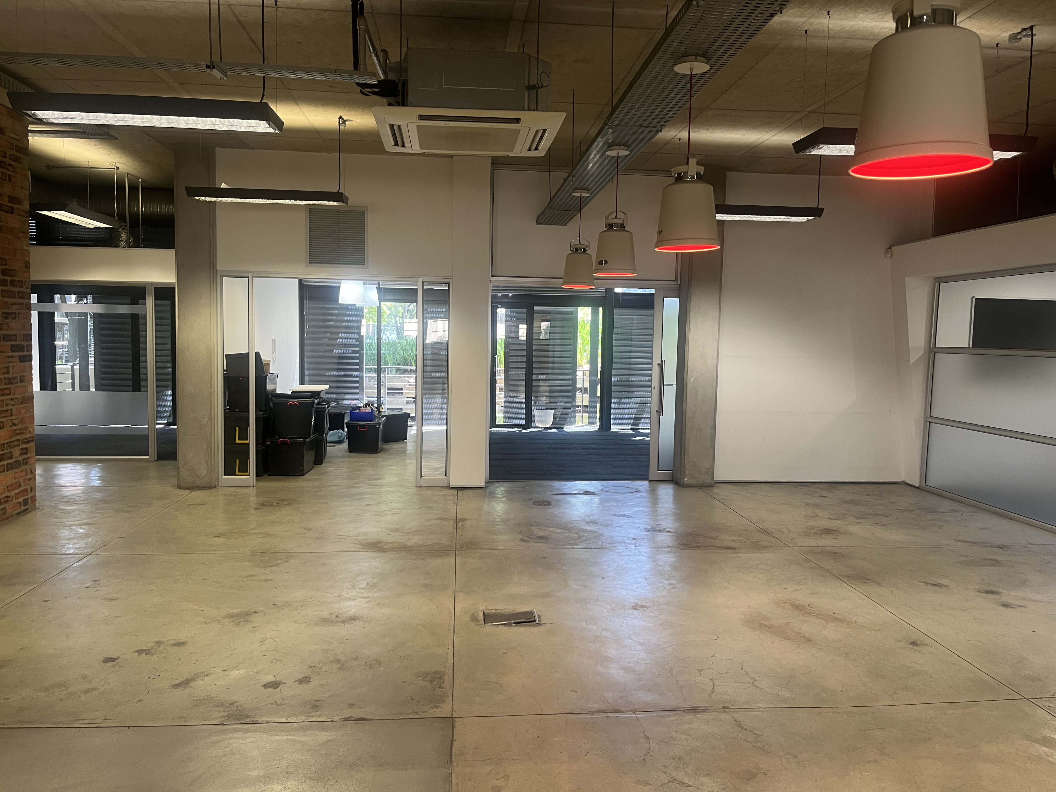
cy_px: 396
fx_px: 793
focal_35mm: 26
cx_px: 528
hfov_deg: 67.3
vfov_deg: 53.1
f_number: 1.6
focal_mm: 5.1
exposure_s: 1/50
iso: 80
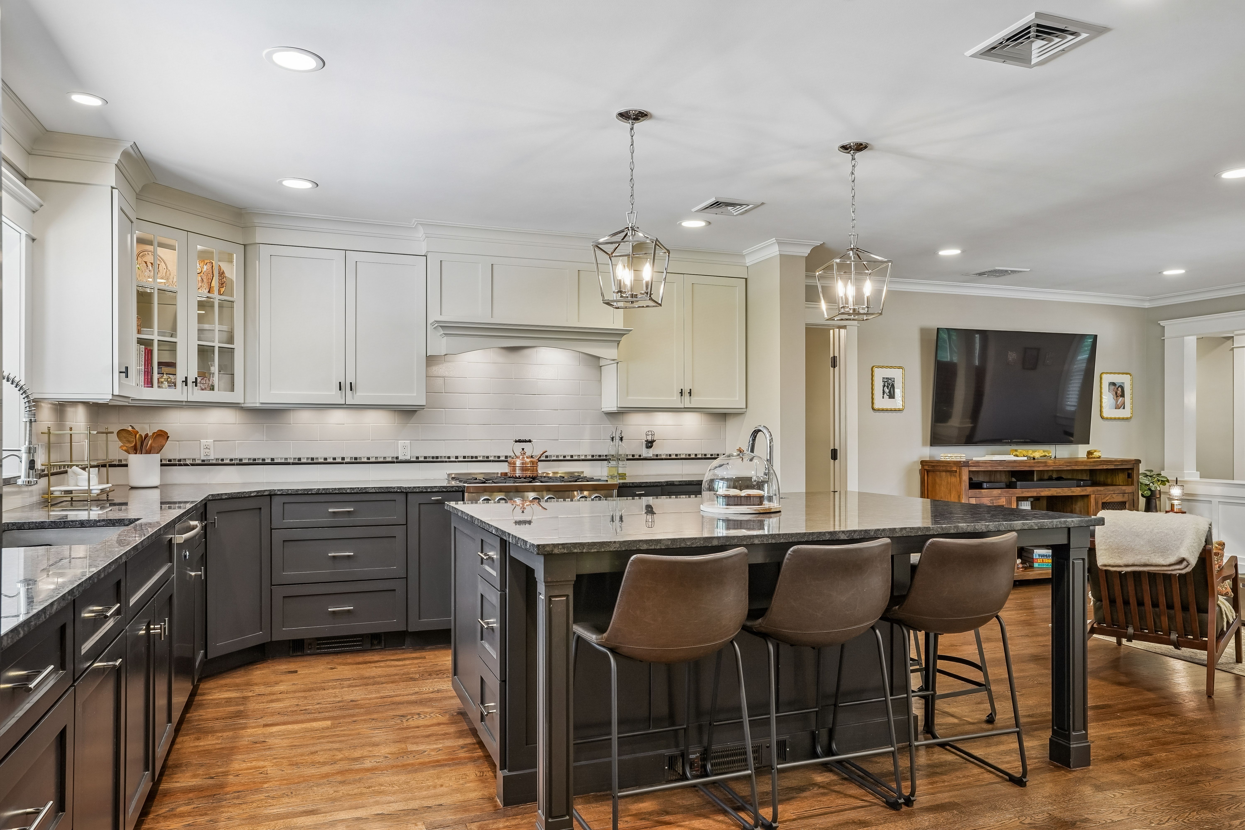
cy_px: 415
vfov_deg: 53.1
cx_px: 622
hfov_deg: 73.7
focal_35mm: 24
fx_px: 830
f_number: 9
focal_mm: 24
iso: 400
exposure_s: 1/8
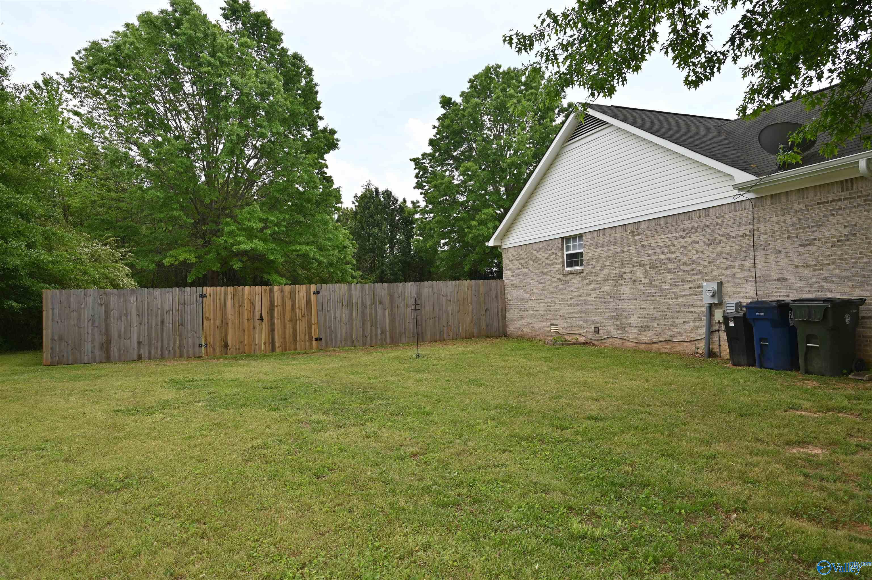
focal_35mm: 24
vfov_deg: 53.1
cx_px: 436
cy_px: 290
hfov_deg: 73.8
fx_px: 581
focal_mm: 24
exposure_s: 1/200
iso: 100
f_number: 7.1
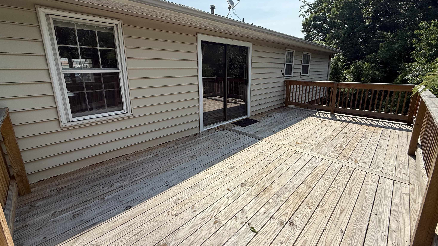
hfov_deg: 99.4
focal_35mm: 16
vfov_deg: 66.9
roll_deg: +0.3
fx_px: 186
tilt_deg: -12.4
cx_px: 222
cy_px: 111
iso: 50
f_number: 2.2
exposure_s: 1/1901
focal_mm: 2.22
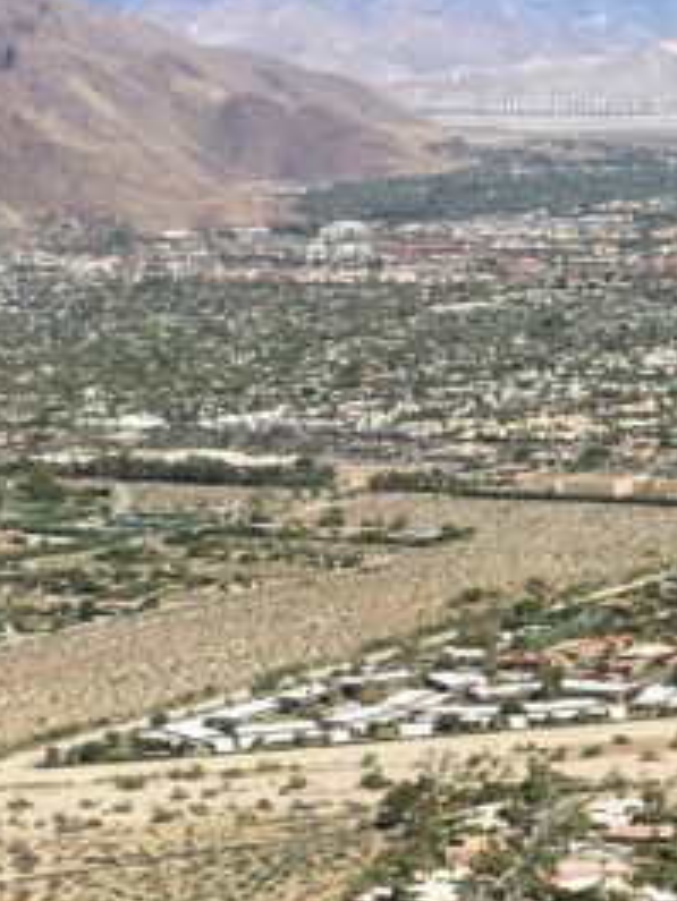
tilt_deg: -13.3
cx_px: 1177
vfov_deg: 17.3
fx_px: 2918
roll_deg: +3.2
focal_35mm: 112
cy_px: 799
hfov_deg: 12.2
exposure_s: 1/1832
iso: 25
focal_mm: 4.15
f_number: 2.2
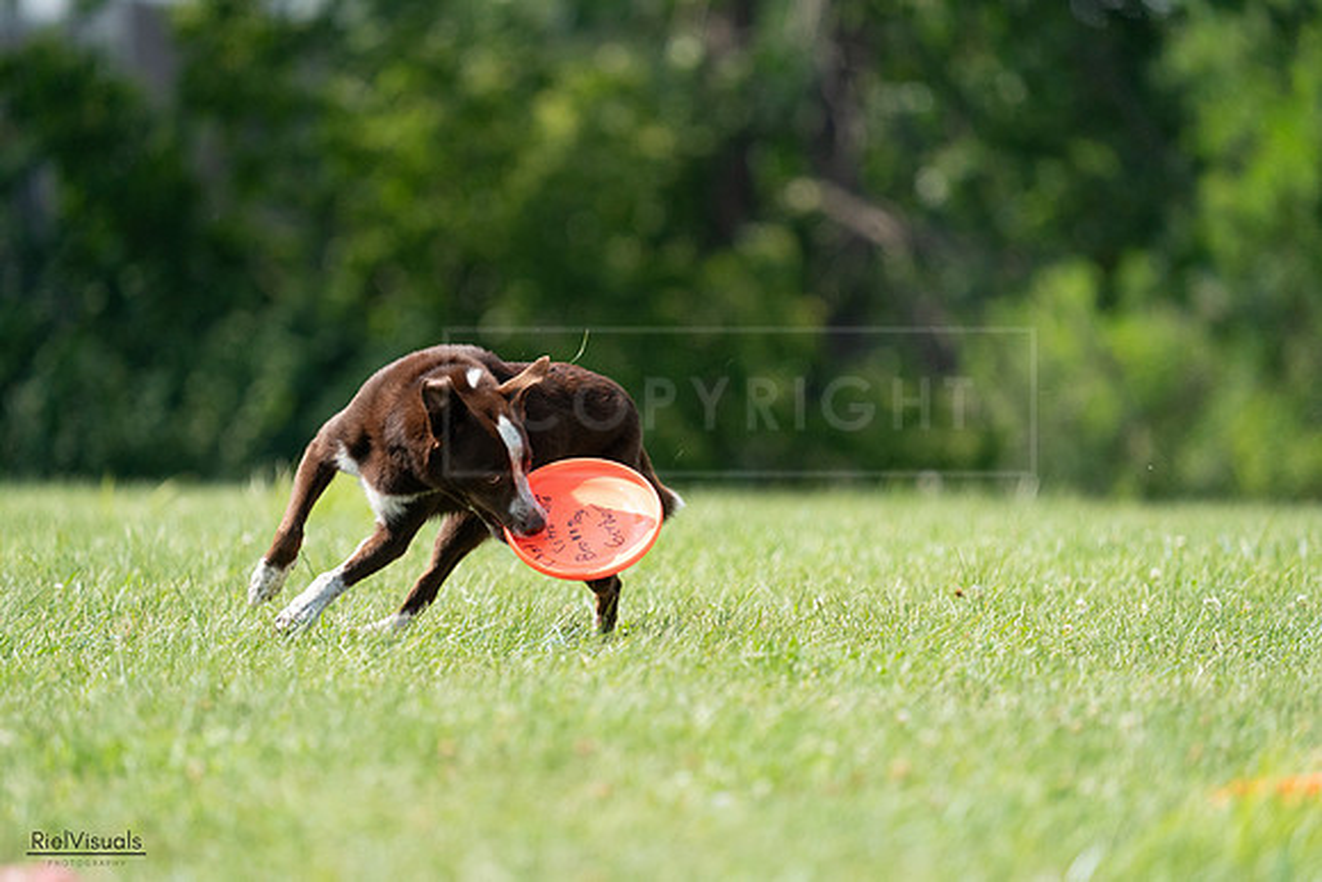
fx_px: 18107
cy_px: 441
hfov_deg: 4.2
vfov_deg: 2.8
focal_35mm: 493
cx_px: 661
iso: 2500
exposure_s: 1/4000
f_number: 6.3
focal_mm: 493
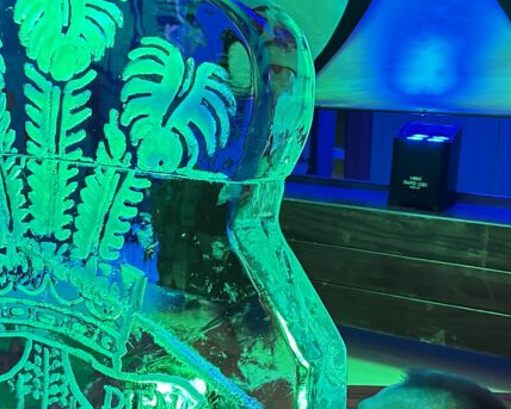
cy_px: 174
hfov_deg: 33.2
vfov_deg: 27.1
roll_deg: -0.5
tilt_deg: -9.2
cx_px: 161
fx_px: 848
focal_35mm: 56
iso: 1000
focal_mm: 6.86
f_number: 1.78
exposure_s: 1/52
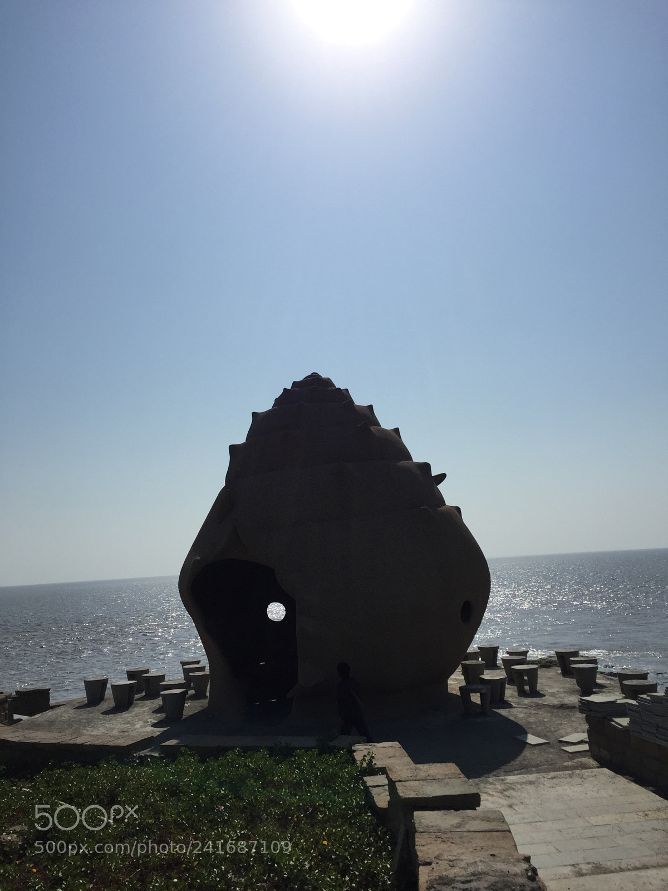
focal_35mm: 29
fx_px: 746
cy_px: 446
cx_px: 334
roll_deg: +1.8
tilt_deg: +9.8
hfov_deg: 48.2
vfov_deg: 61.7
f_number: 2.2
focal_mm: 4.15
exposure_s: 1/9901
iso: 32
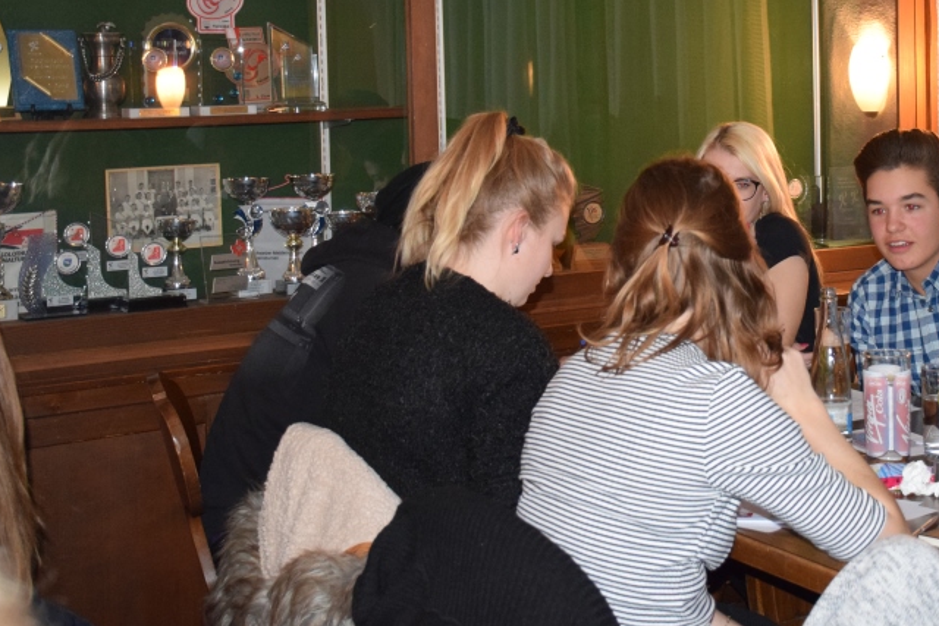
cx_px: 720
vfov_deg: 20.8
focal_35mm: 65
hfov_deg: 30.4
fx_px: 1690
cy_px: 131
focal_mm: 27
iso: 2500
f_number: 4
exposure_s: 1/60
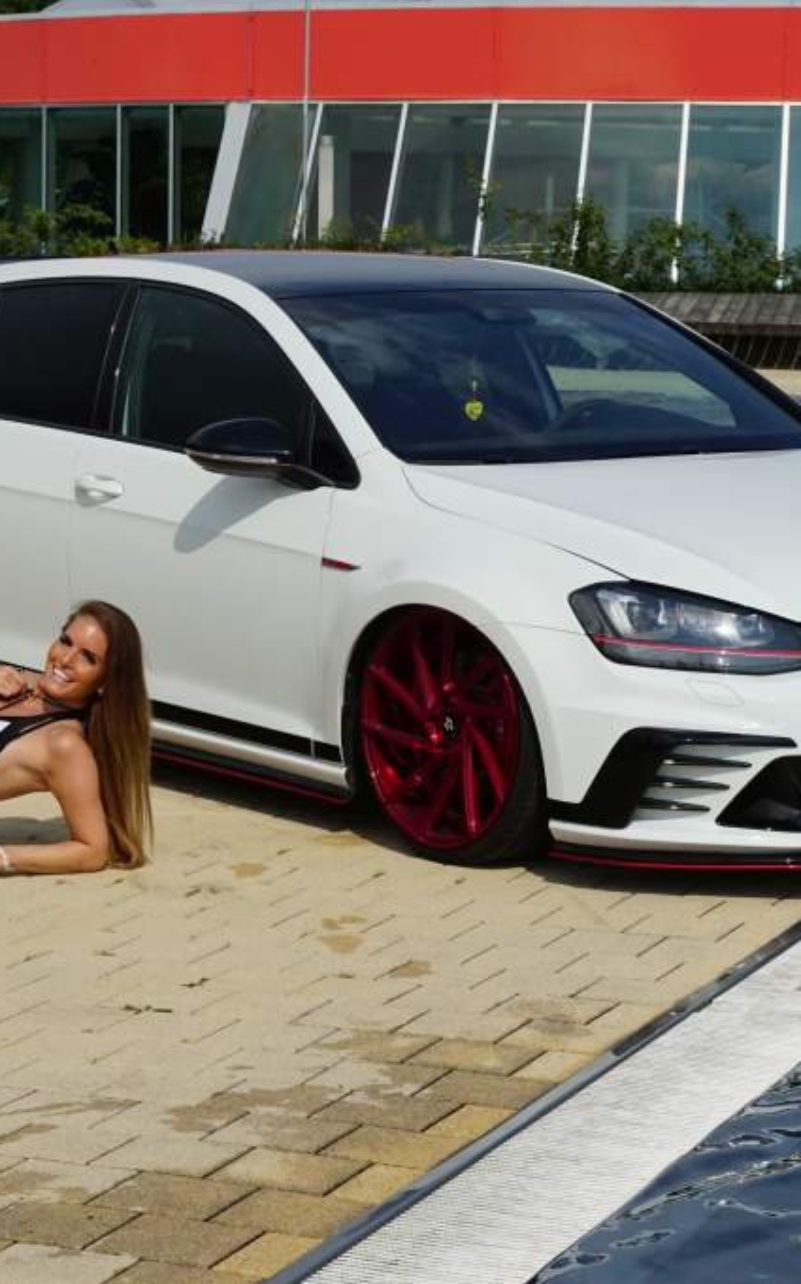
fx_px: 3217
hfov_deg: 14.2
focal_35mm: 92
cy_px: 642
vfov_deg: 22.6
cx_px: 292
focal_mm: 40
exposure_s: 1/2500
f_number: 9
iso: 1000
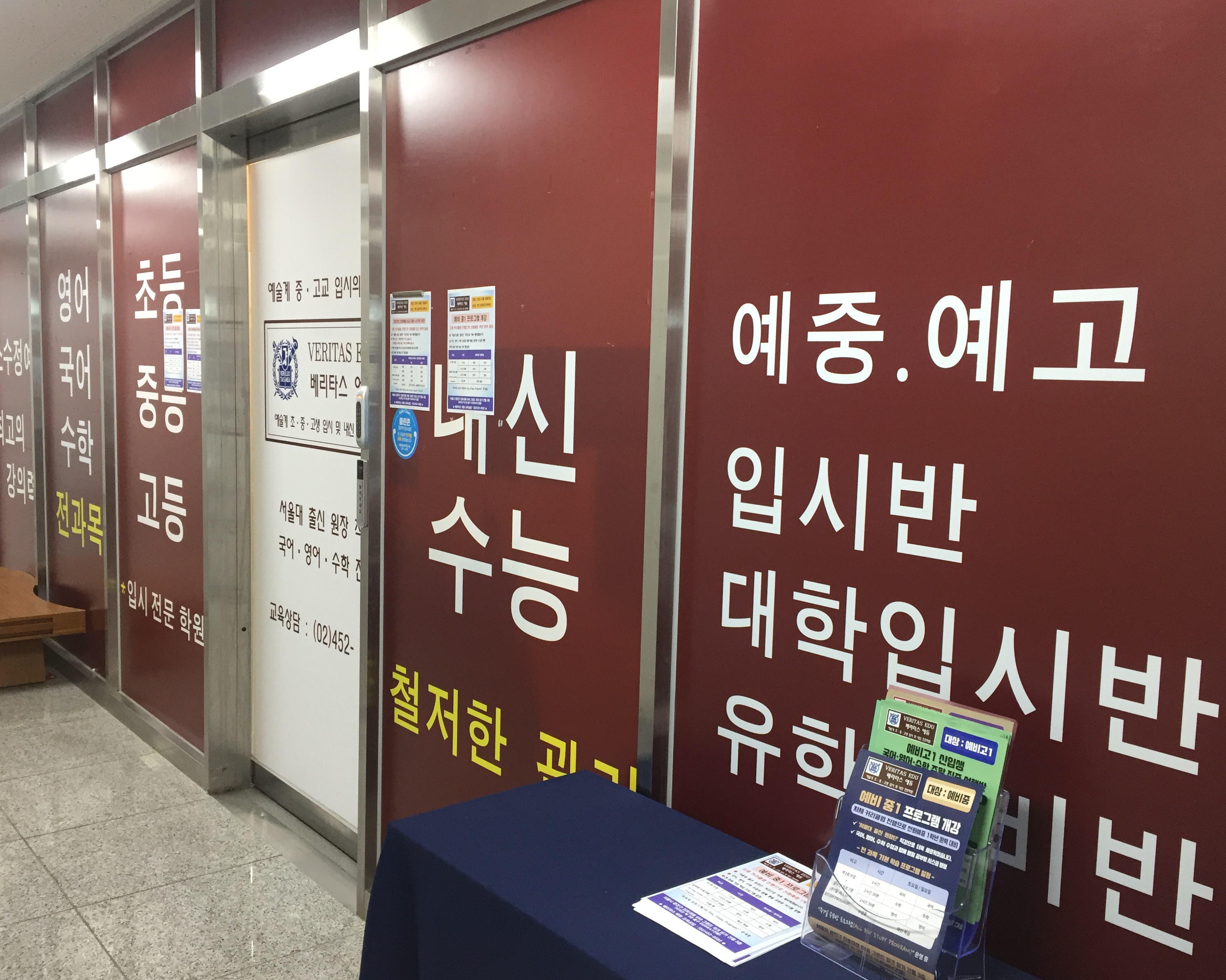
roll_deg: -0.9
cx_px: 641
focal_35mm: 31
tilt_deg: -7.2
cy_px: 496
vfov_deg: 47.1
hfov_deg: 57.2
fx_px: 1125
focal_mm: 4.15
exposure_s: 1/30
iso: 80
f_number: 2.2
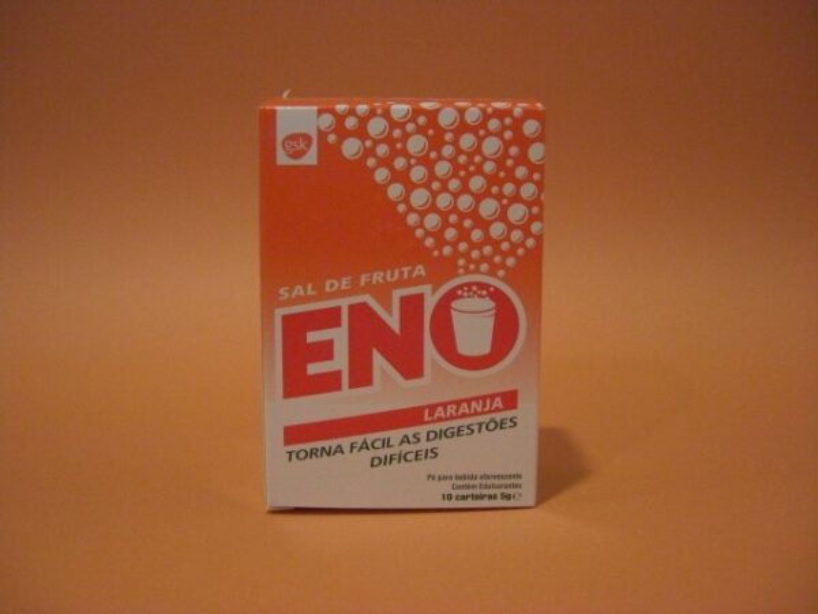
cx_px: 409
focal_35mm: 38
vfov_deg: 37.7
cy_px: 307
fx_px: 898
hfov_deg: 49.0
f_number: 2.8
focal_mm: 7.9
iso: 800
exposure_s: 1/80
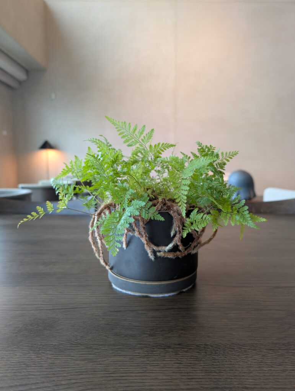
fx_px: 272
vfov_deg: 71.5
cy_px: 196
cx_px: 148
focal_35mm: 24
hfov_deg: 56.9
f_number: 1.68
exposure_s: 1/23.8
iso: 111
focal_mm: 6.9
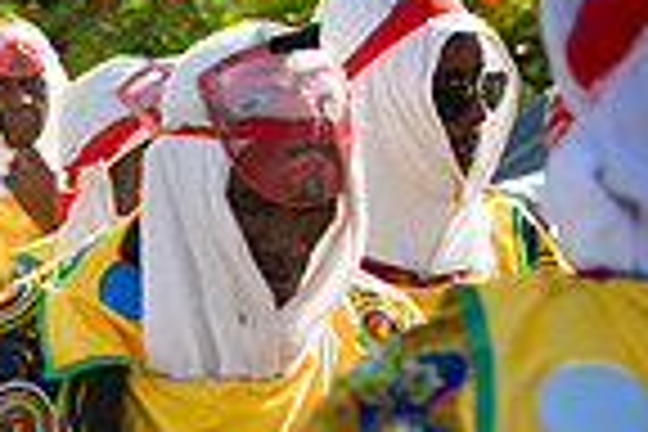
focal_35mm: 302
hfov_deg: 6.6
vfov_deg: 4.5
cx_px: -558
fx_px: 5436
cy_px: 441
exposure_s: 1/200
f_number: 8
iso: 100
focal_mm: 75
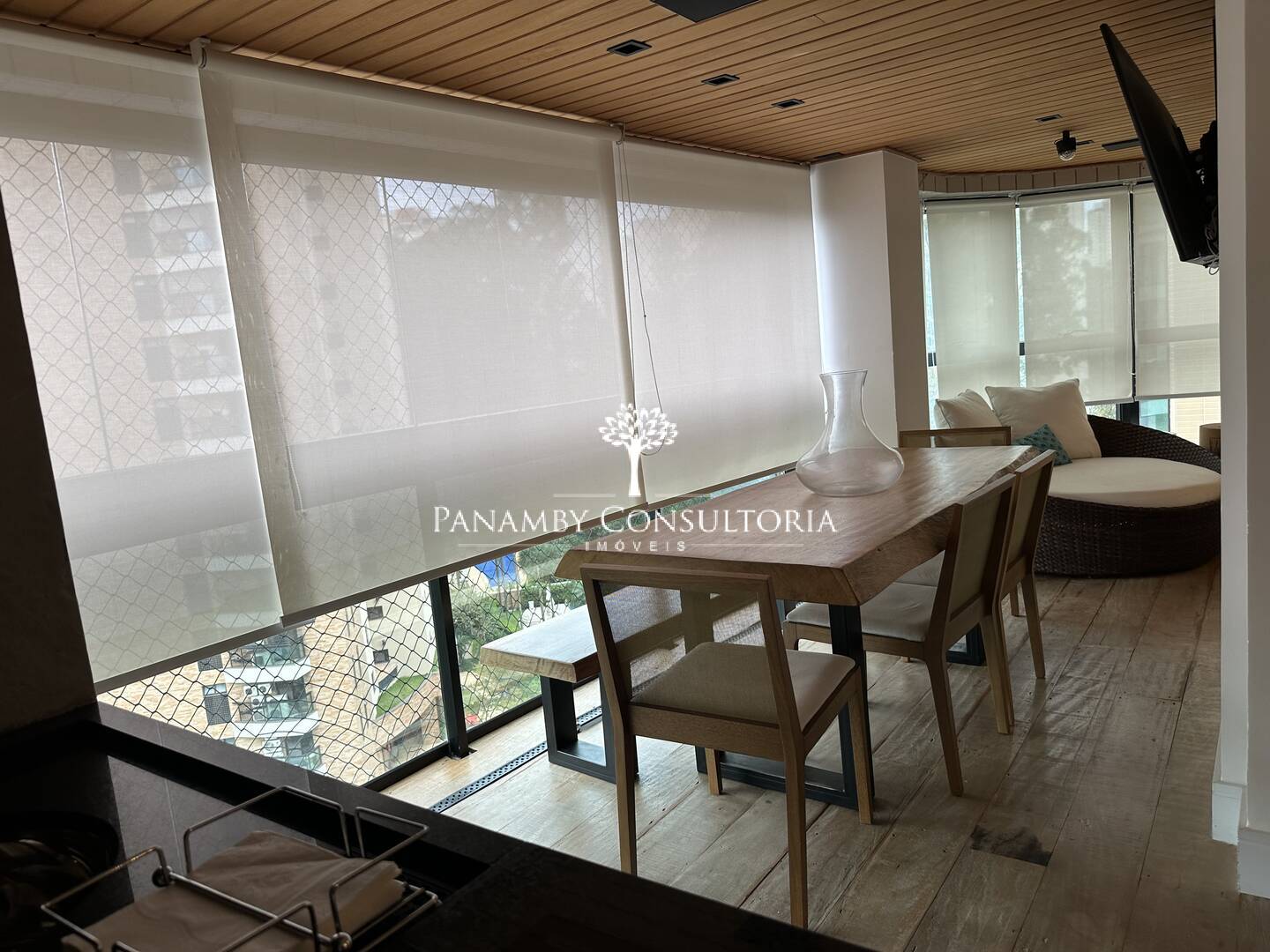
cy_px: 476
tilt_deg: -8.1
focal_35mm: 24
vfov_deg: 56.8
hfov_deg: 71.6
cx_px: 635
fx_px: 881
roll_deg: +5.2
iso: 100
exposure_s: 1/120
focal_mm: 6.86
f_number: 1.78
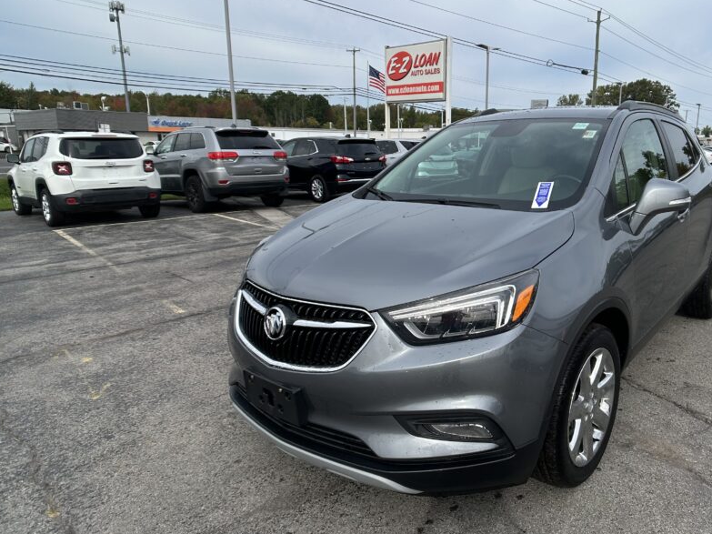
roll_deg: -0.5
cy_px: 256
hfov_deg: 53.3
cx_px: 451
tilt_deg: -11.1
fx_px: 699
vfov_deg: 41.8
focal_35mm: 34
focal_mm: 5.7
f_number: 1.5
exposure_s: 1/3077
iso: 50
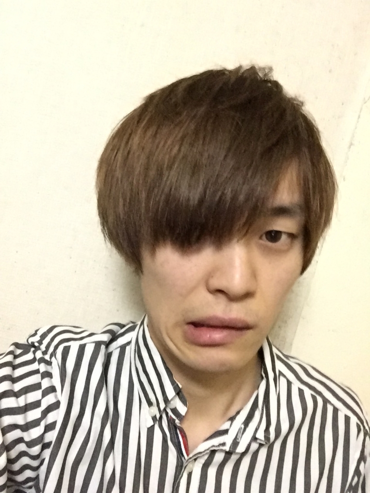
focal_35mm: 31
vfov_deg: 58.4
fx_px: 442
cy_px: 246
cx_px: 185
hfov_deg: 45.4
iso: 800
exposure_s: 1/15
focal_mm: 2.65
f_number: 2.2
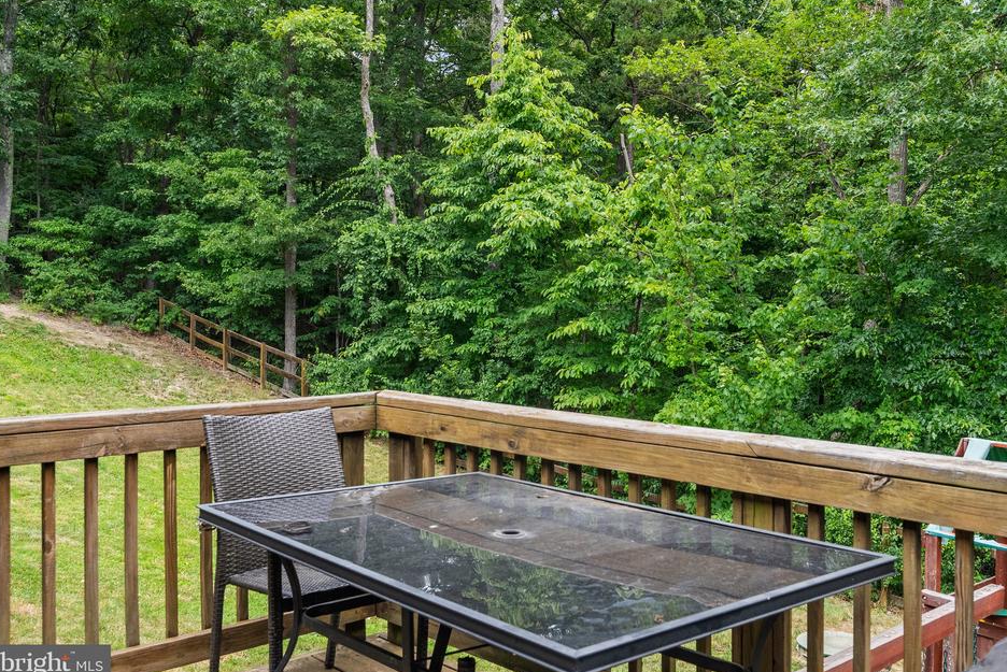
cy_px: 316
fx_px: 979
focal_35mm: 35
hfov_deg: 54.4
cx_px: 542
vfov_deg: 37.9
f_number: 8
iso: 640
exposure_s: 1/250
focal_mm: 32
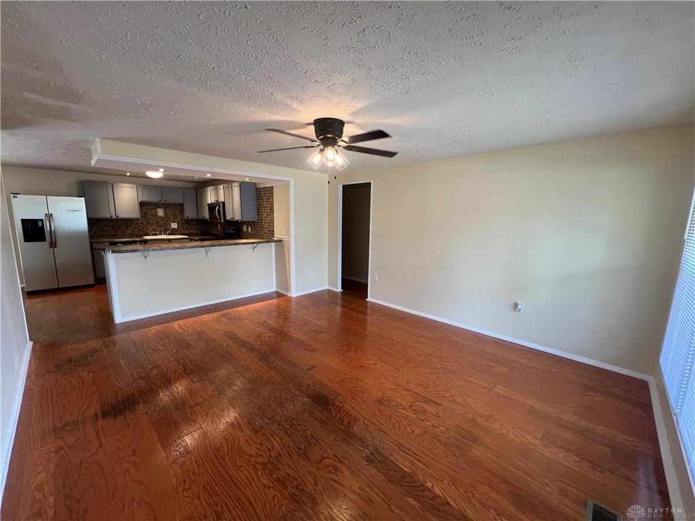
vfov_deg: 89.9
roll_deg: -1.3
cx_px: 348
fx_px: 261
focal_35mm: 13
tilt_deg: -9.4
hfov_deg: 106.2
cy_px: 260
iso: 125
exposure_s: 1/60
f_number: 1.8
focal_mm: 1.57
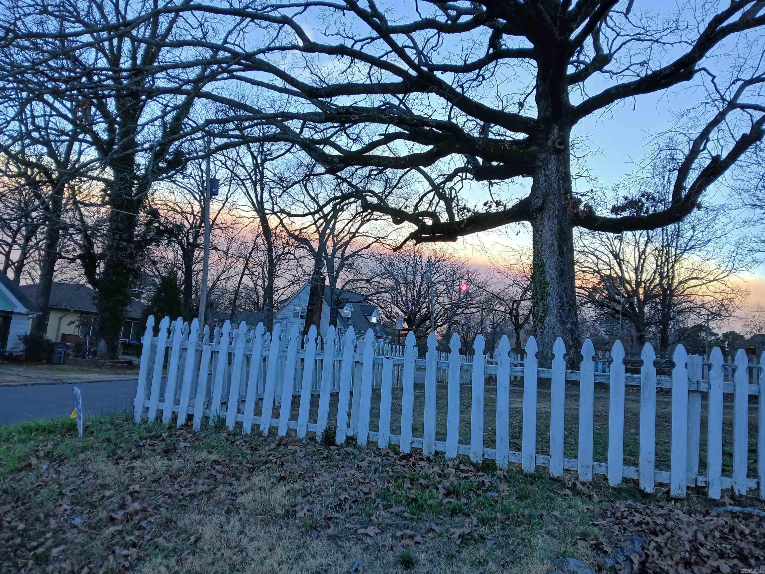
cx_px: 382
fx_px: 575
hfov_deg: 67.3
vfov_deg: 53.1
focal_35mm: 26
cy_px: 287
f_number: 1.8
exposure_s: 1/188
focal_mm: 3.98
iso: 20
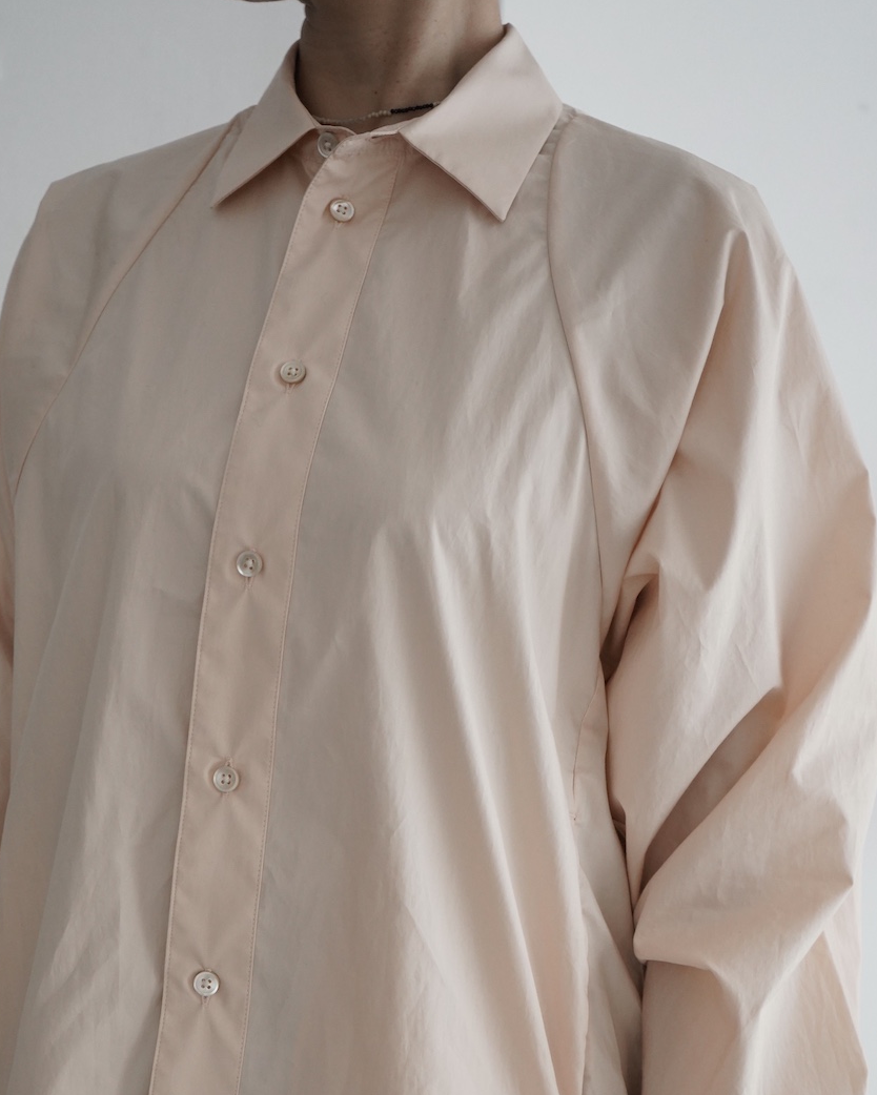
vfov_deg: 39.8
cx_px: 375
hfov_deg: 32.7
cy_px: 745
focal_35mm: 46
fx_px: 1492
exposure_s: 1/125
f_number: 4
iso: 3200
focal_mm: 34
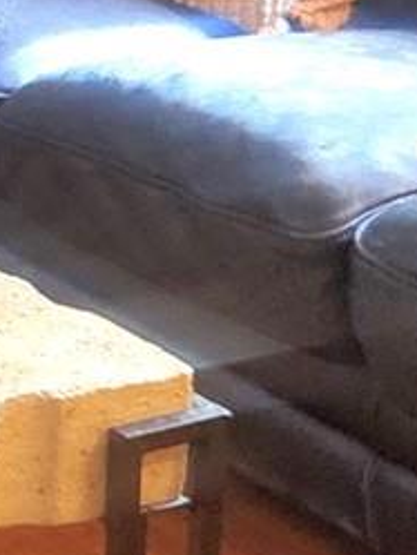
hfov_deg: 7.3
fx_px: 3033
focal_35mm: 189
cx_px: -620
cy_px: -232
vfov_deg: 10.2
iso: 250
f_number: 1.8
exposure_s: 1/60.2
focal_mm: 5.4
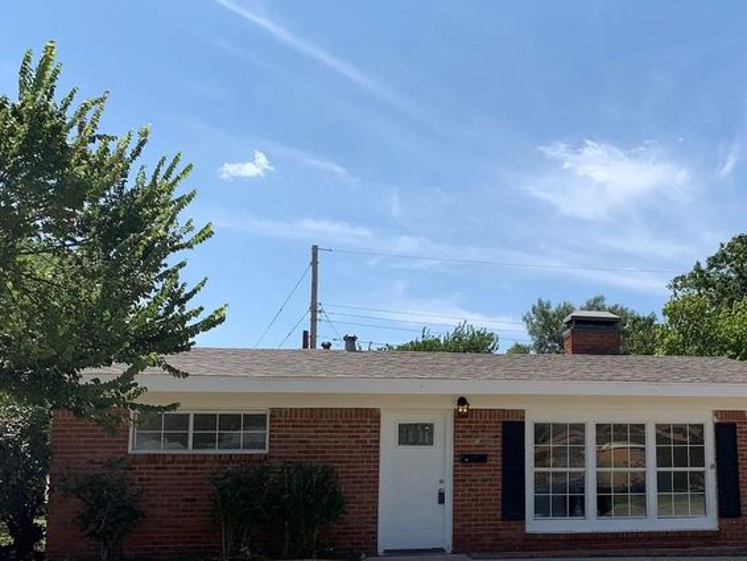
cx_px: 548
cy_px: 342
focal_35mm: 47
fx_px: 1015
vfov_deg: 30.8
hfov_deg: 39.5
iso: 25
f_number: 1.8
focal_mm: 4.25
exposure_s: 1/2994
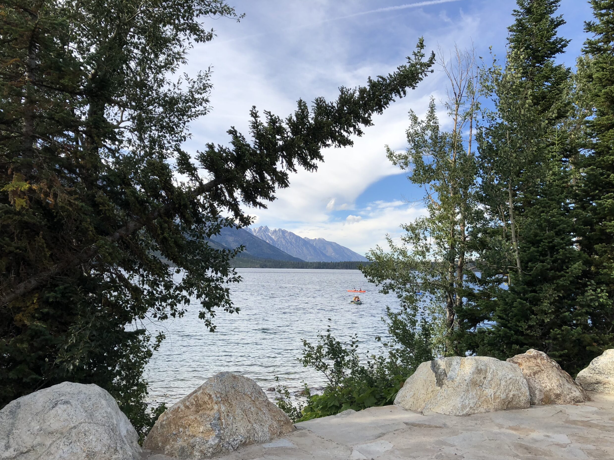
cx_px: 313
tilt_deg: +5.1
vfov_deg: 48.2
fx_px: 514
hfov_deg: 61.7
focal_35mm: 29
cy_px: 237
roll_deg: -0.3
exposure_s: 1/1156
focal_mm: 3.99
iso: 20
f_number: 1.8
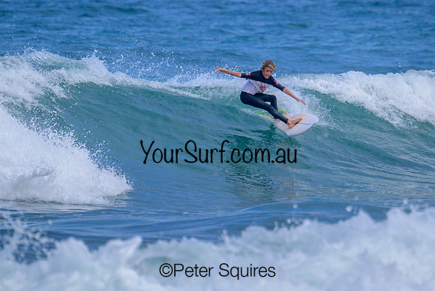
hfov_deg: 1.9
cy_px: 93
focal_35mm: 1088
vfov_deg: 1.3
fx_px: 13149
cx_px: 296
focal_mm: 800
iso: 1000
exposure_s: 1/2000
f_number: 11
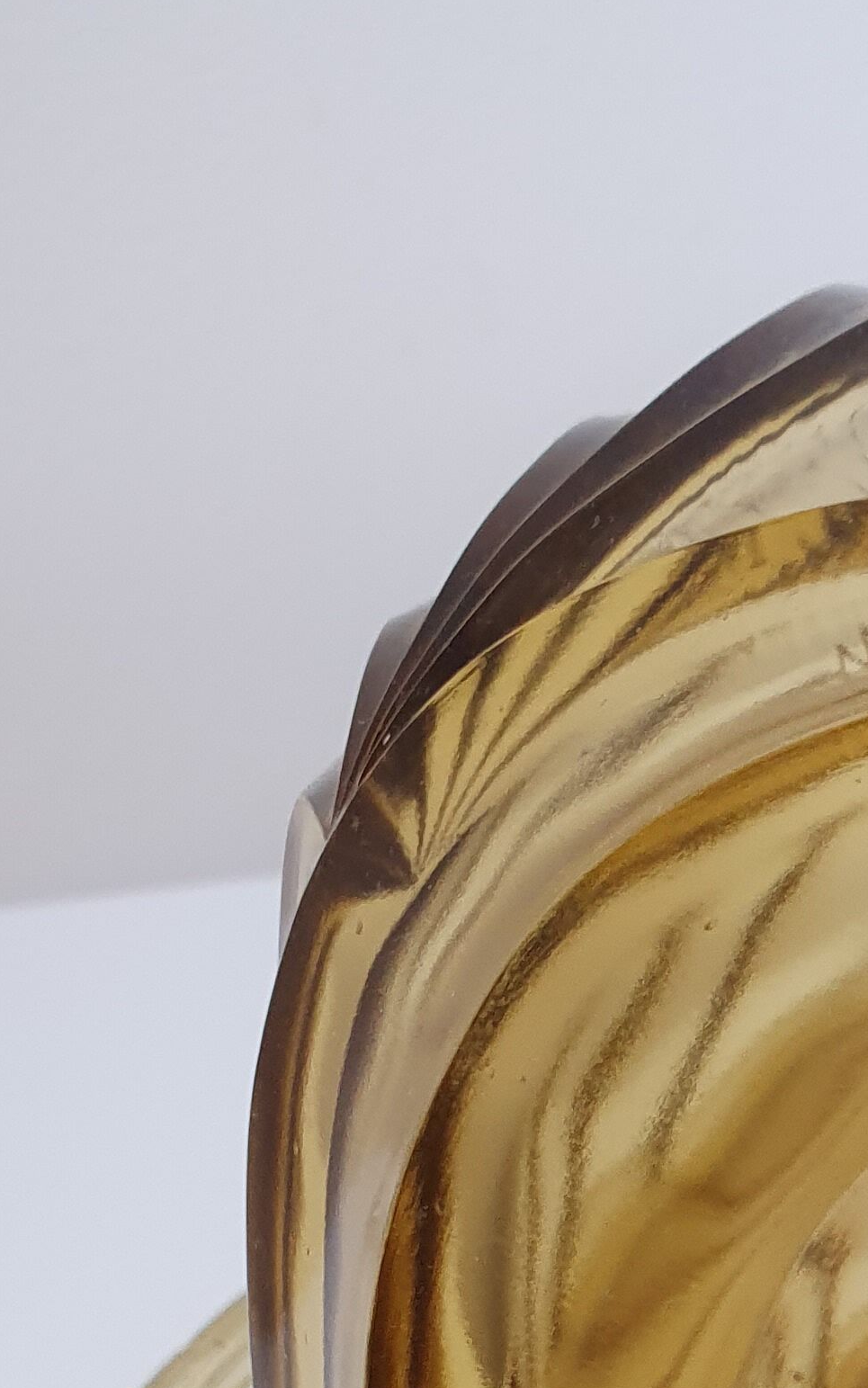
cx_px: 998
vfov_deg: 25.4
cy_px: 1703
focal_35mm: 72
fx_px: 2724
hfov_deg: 17.4
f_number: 2.4
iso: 125
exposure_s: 1/100
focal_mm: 4.32
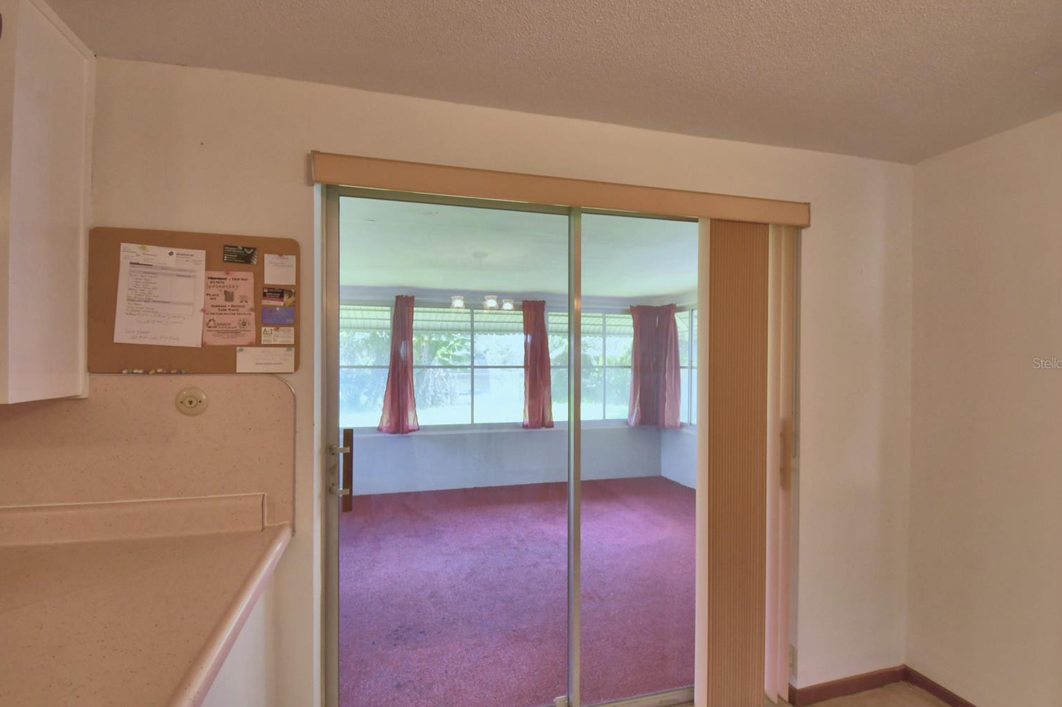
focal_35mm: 16
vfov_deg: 73.7
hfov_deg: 96.8
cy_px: 363
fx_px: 472
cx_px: 530
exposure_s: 1/80
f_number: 4.5
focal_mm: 10
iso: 400
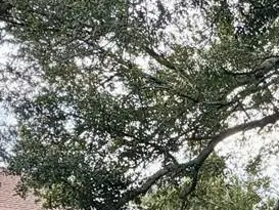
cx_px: 360
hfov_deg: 21.6
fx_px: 661
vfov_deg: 17.7
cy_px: 192
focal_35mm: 82
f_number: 2.2
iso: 100
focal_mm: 2.22
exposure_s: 1/121
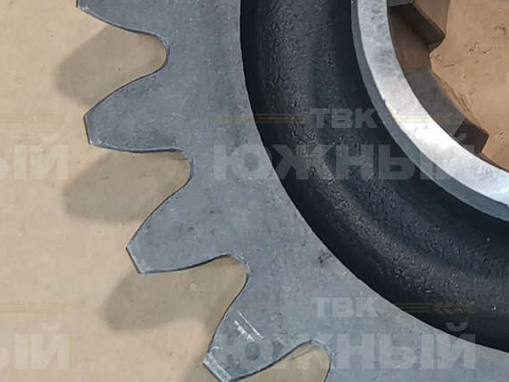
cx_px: 555
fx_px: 1279
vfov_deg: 16.8
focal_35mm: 87
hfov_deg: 21.4
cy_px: 85
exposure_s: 1/100
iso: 200
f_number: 1.4
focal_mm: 4.66
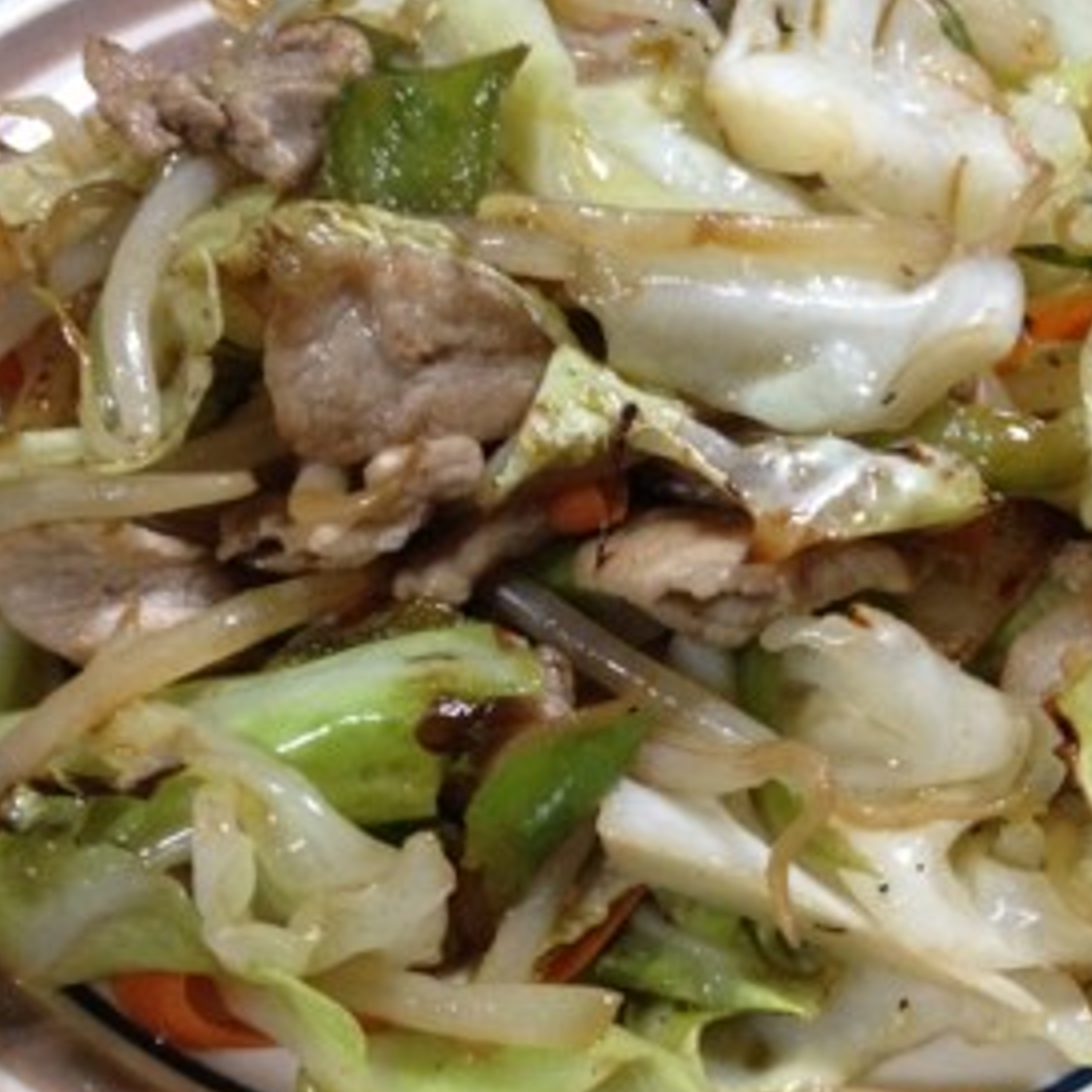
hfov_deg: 33.4
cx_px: 600
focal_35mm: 51
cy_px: 536
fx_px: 1820
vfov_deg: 33.4
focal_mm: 4.28
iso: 400
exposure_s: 1/20
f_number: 2.4
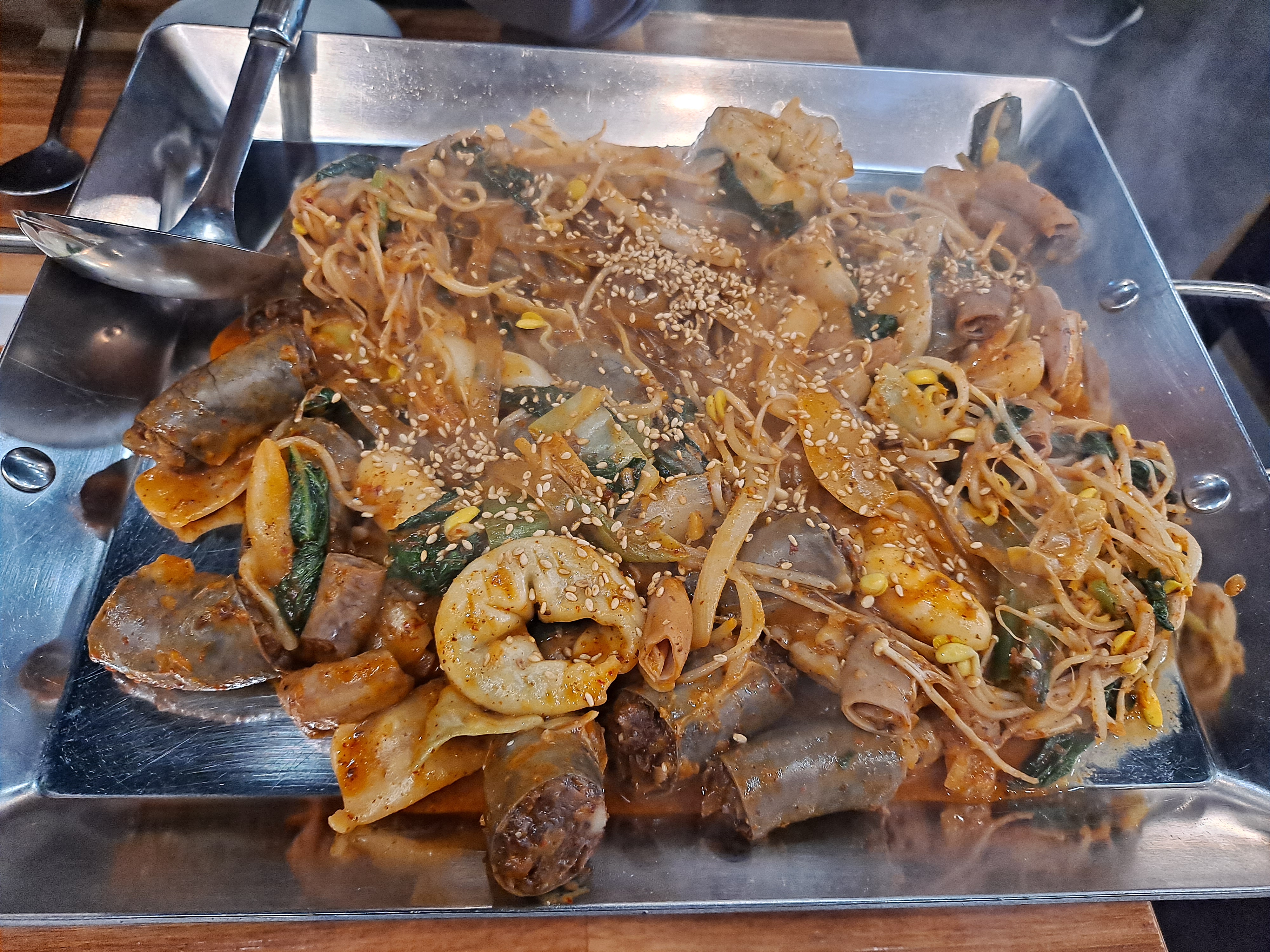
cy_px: 476
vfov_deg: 54.9
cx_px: 635
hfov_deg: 69.4
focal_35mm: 25
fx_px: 917
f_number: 2
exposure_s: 1/60
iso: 160
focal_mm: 4.6
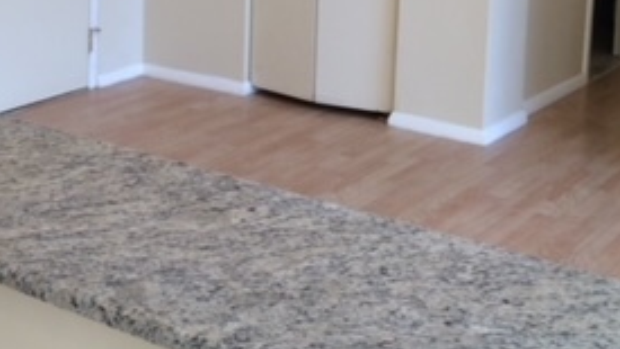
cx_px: 88
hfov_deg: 27.1
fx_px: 1250
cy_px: -72
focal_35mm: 76
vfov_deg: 15.3
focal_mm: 4.12
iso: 40
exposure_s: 1/120
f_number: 2.2
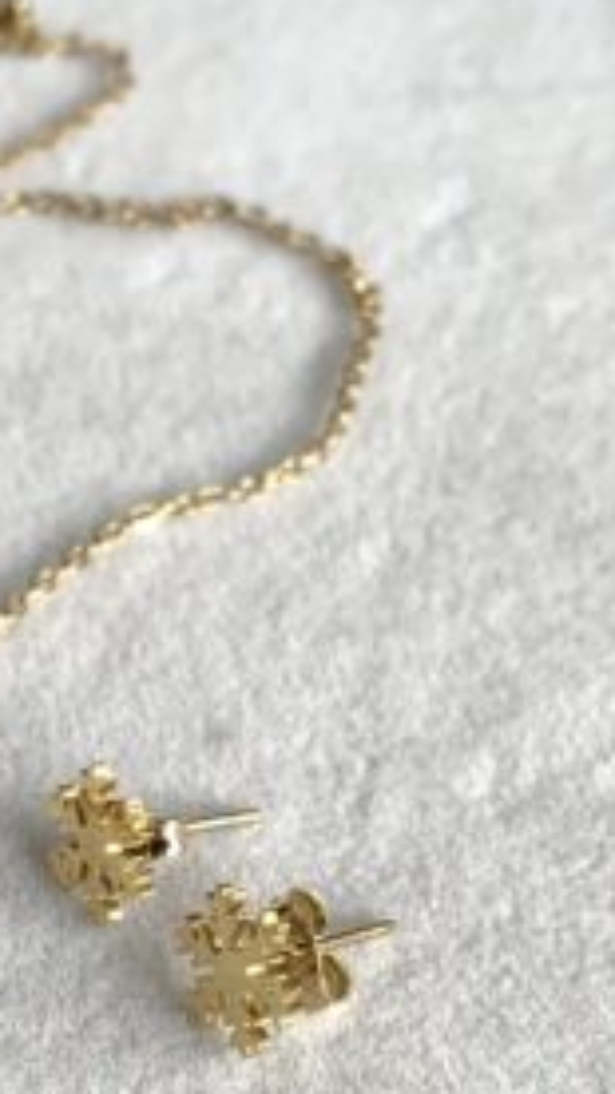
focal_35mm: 82
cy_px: 737
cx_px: -119
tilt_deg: -46.1
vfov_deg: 25.8
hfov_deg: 14.3
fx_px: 2380
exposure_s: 1/100
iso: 25
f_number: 1.8
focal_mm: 4.25
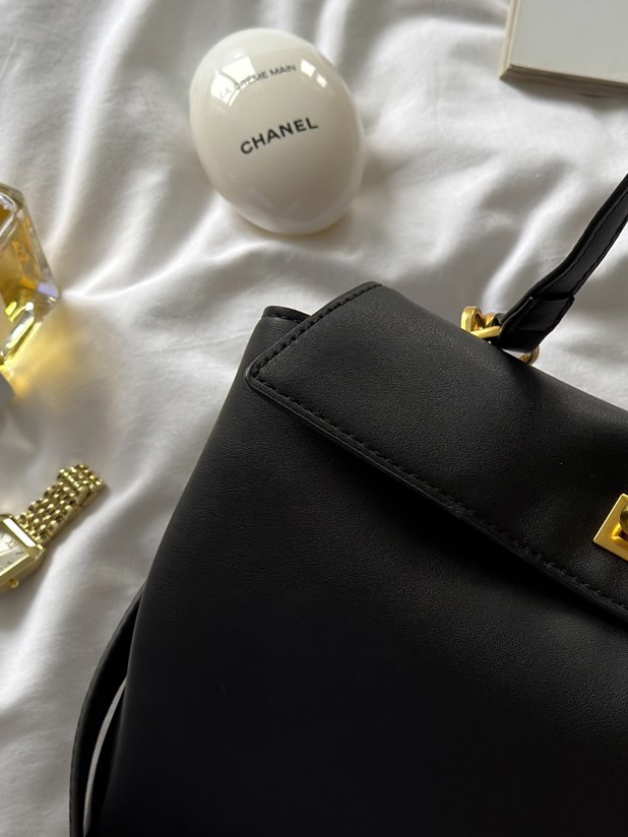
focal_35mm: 85
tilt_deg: -69.8
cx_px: 565
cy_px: 670
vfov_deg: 22.7
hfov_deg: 17.1
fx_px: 2056
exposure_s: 1/60
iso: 160
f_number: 1.78
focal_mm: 6.76
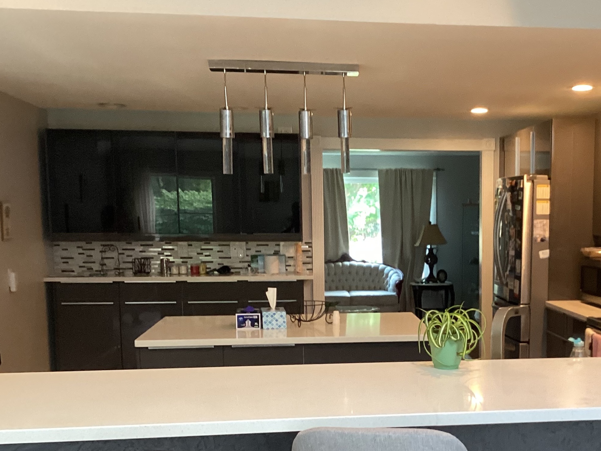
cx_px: 433
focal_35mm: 51
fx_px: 885
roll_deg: -1.6
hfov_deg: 36.8
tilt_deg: -8.0
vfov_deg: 28.2
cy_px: 334
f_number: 2.4
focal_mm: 3.3
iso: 250
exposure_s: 1/60
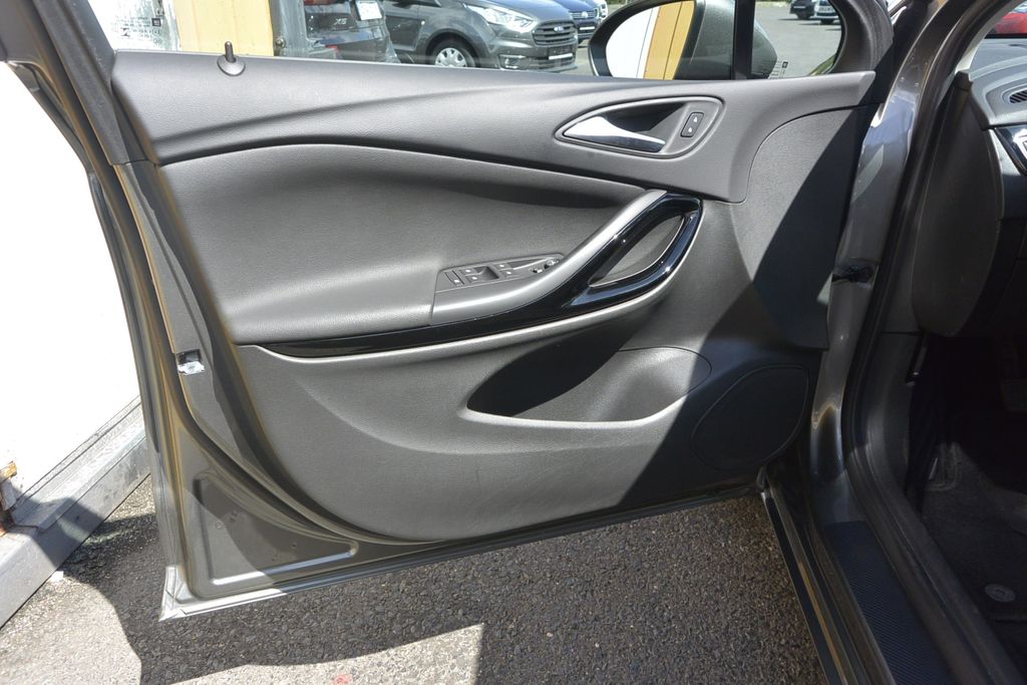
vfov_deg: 47.9
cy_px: 342
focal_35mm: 27
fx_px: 770
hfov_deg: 67.4
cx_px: 514
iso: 160
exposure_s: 1/500
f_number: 4
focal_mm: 10
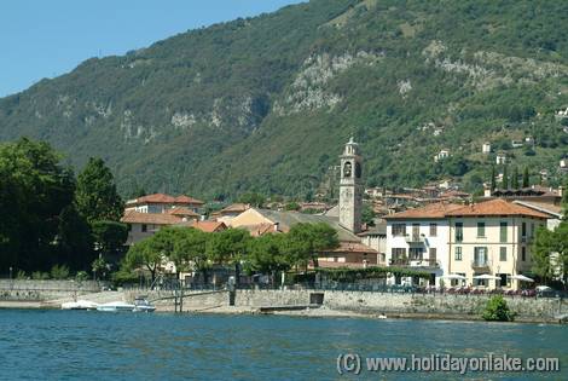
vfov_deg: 14.5
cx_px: 284
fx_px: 1493
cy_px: 190
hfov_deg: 21.5
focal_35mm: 94
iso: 100
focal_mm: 63
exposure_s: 1/250
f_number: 8
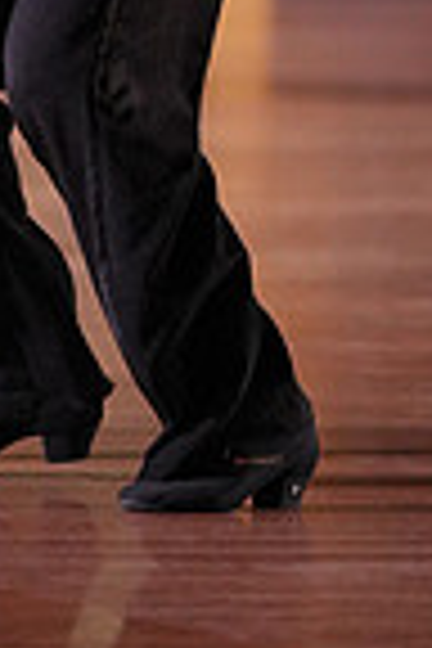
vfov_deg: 3.1
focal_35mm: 664
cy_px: -292
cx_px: -232
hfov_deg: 2.1
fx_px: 11951
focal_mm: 165
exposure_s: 1/800
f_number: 2.8
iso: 2000
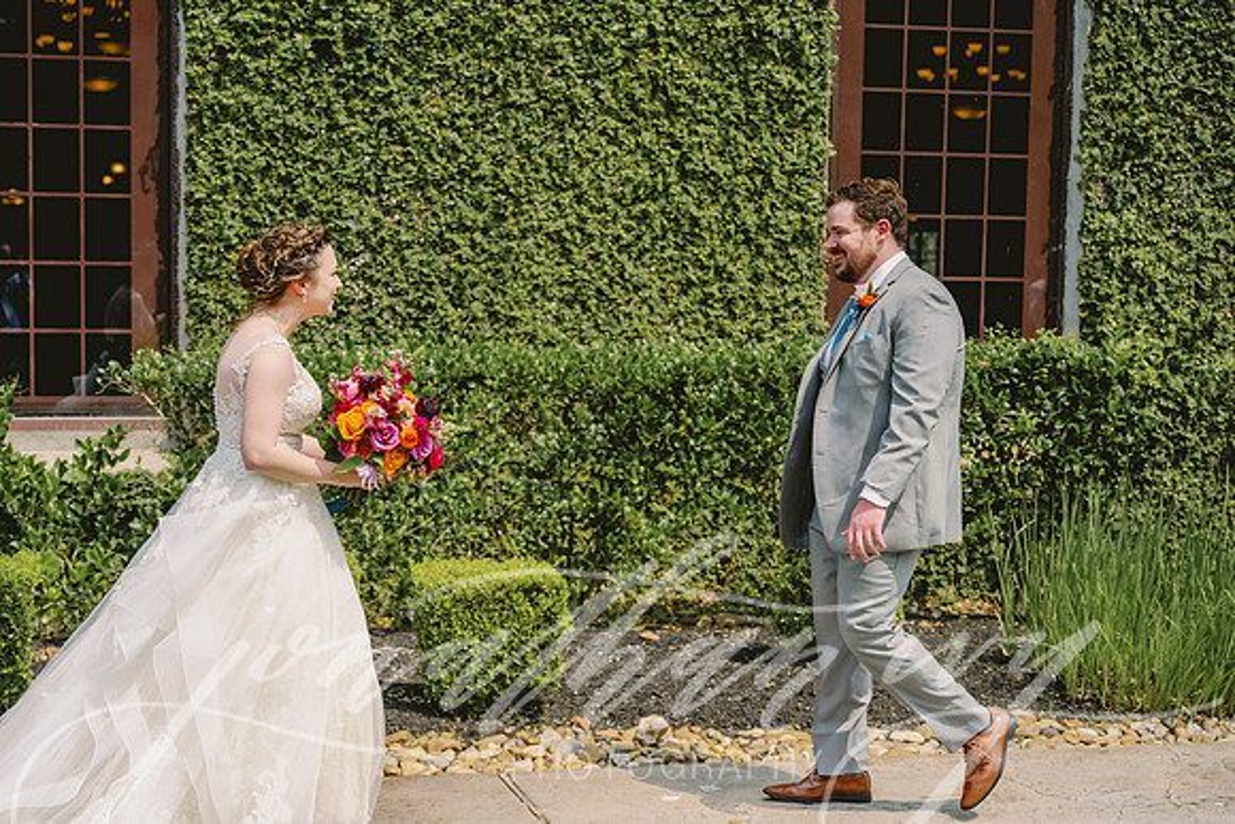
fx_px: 2024
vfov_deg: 23.0
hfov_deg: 33.9
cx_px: 618
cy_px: 412
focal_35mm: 59
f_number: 4
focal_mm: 59
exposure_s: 1/4000
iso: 400
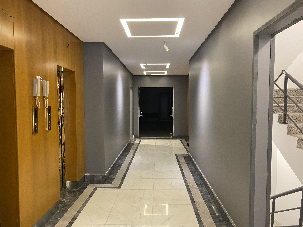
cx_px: 152
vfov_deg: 53.1
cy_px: 114
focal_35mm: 26
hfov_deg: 67.3
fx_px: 228
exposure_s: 1/40
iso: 320
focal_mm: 4.25
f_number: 1.8
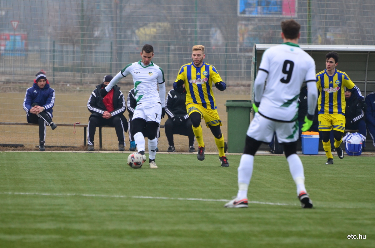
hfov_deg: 5.3
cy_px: 124
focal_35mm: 390
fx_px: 4054
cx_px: 188
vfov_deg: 3.5
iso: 800
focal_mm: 260
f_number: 5.6
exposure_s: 1/1000
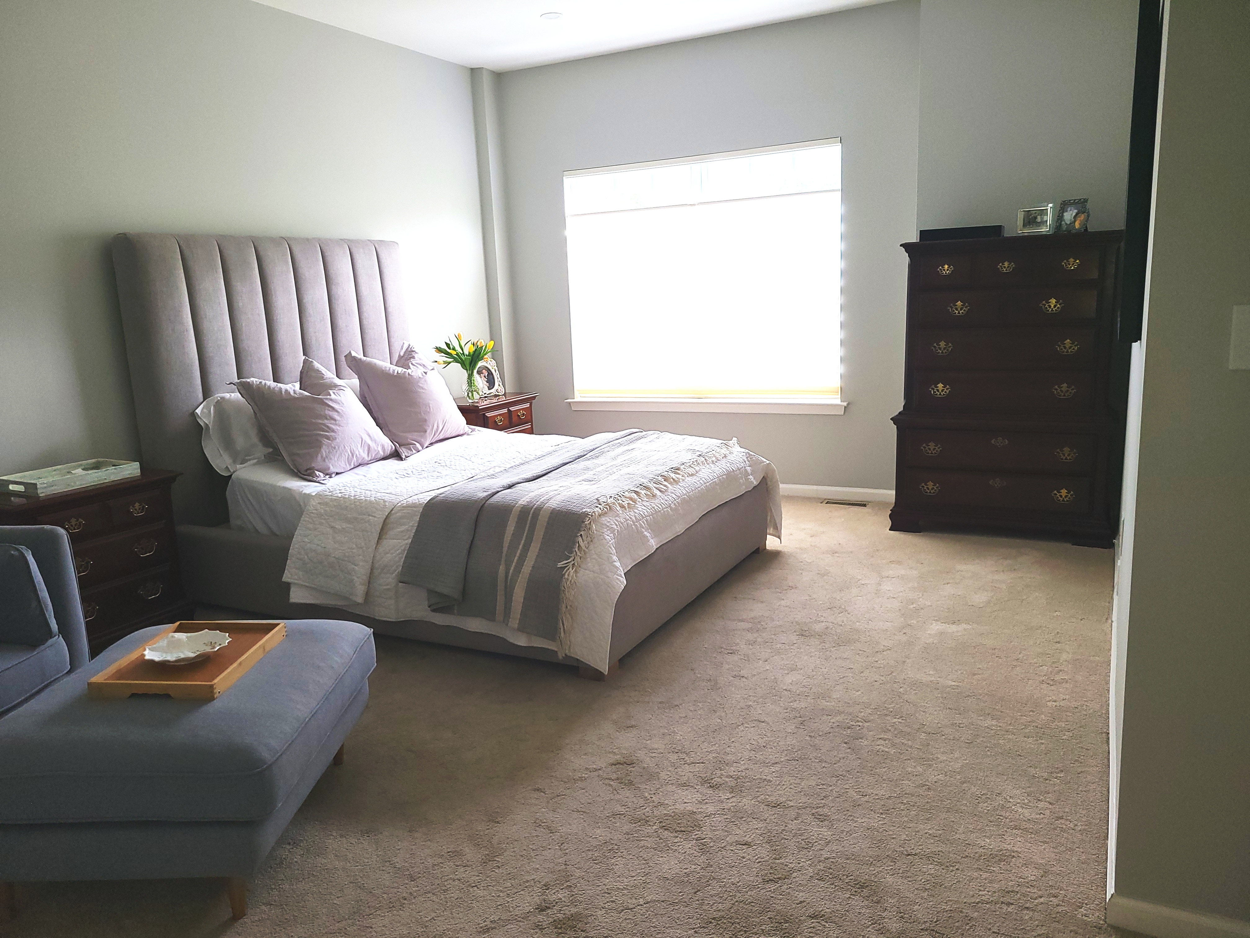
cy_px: 469
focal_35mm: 26
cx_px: 625
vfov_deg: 53.1
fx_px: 939
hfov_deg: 67.3
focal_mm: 5.4
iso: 50
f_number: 1.8
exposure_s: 1/120
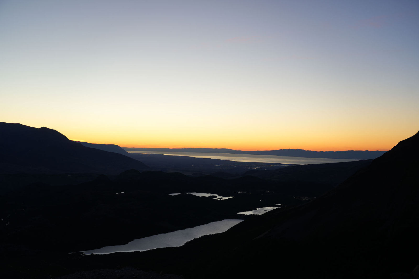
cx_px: 210
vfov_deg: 31.9
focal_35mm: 42
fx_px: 489
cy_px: 140
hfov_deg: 46.4
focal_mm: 42
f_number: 4
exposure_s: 1/60
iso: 160
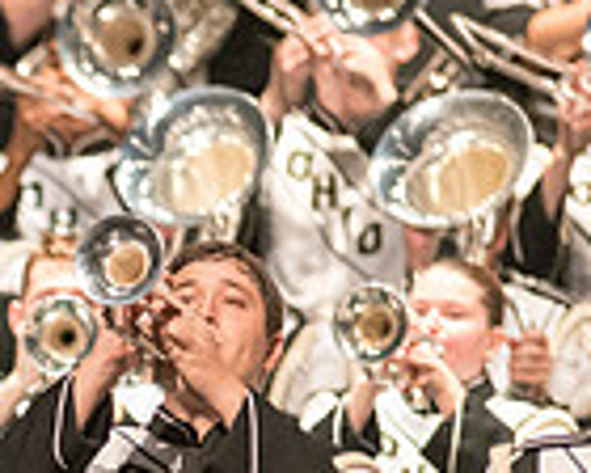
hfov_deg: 1.7
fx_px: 20377
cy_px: 720
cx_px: -523
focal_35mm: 1165
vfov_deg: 1.3
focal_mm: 300
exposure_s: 1/320
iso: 4000
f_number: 2.8
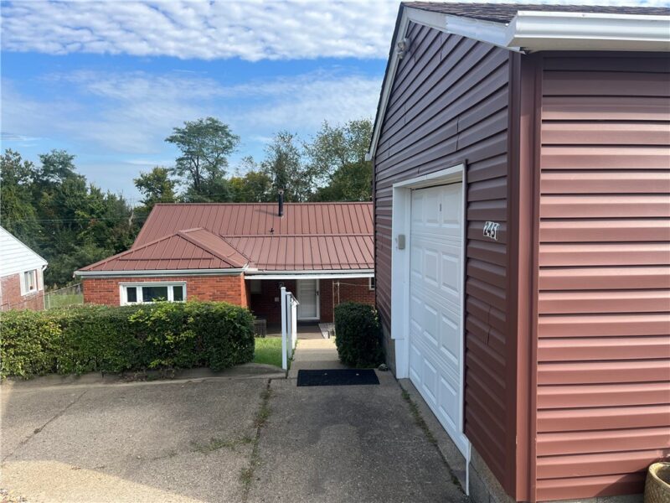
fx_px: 503
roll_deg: +0.7
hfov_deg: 67.3
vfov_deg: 53.1
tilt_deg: -4.0
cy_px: 252
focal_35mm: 26
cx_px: 335
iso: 50
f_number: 1.6
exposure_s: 1/1890
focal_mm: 5.1
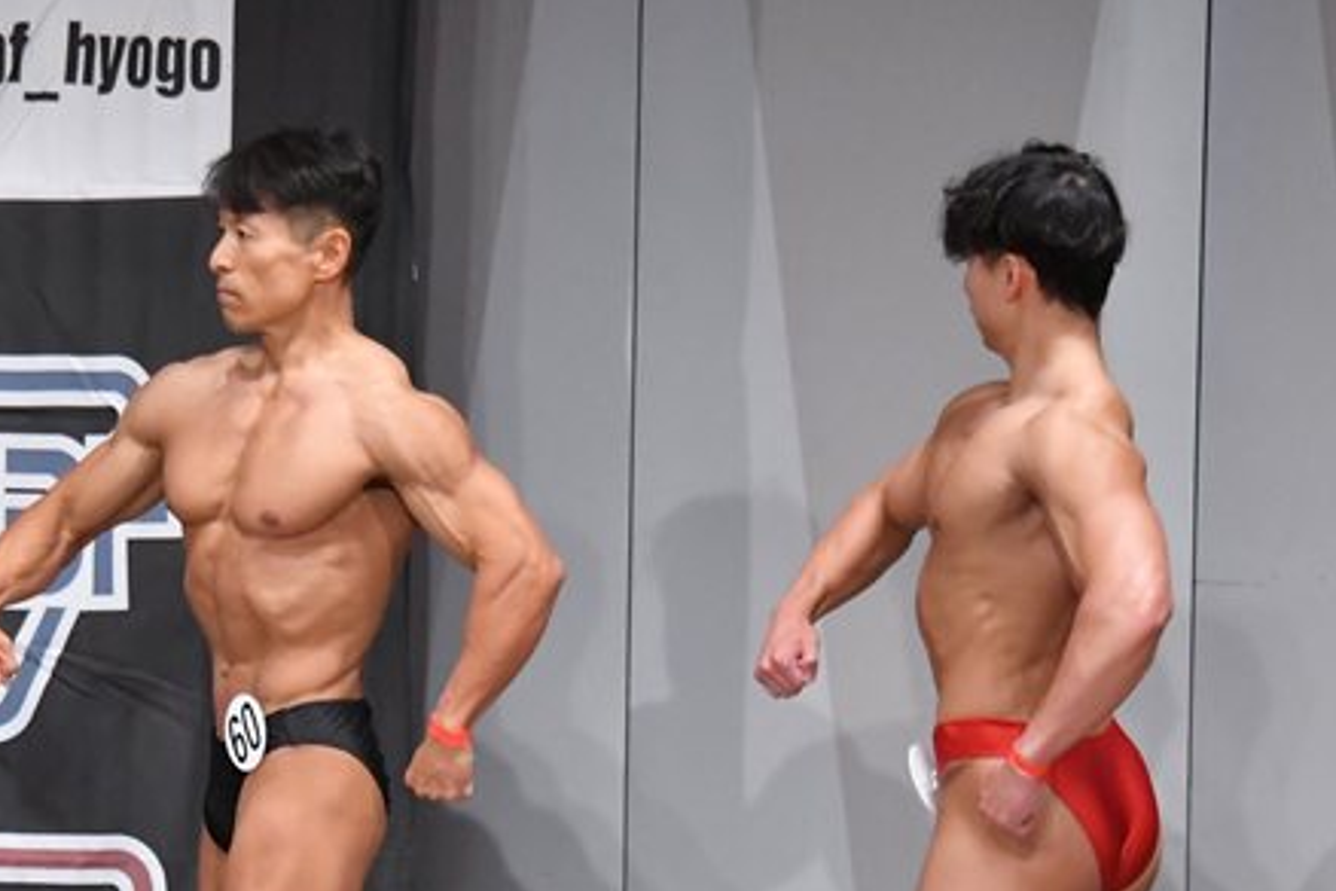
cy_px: 732
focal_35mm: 384
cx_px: 227
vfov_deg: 3.6
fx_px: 14250
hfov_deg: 5.4
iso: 6400
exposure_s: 1/400
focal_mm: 145
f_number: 5.6
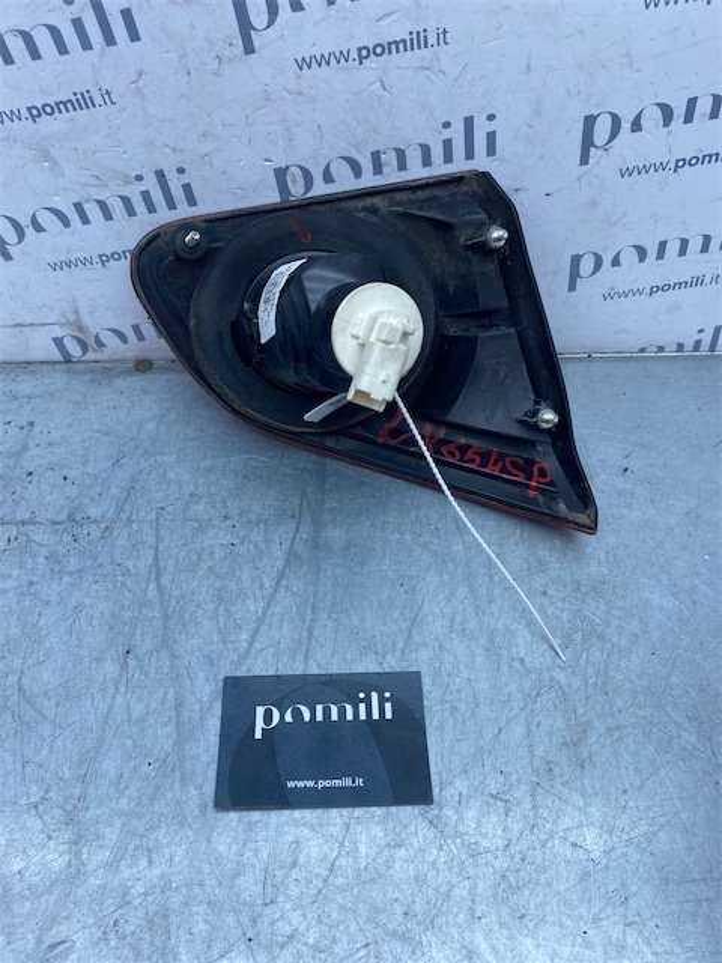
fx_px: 723
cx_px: 361
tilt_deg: -51.9
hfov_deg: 53.1
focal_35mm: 26
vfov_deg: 67.3
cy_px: 482
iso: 32
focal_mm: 4.25
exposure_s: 1/877
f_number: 1.8
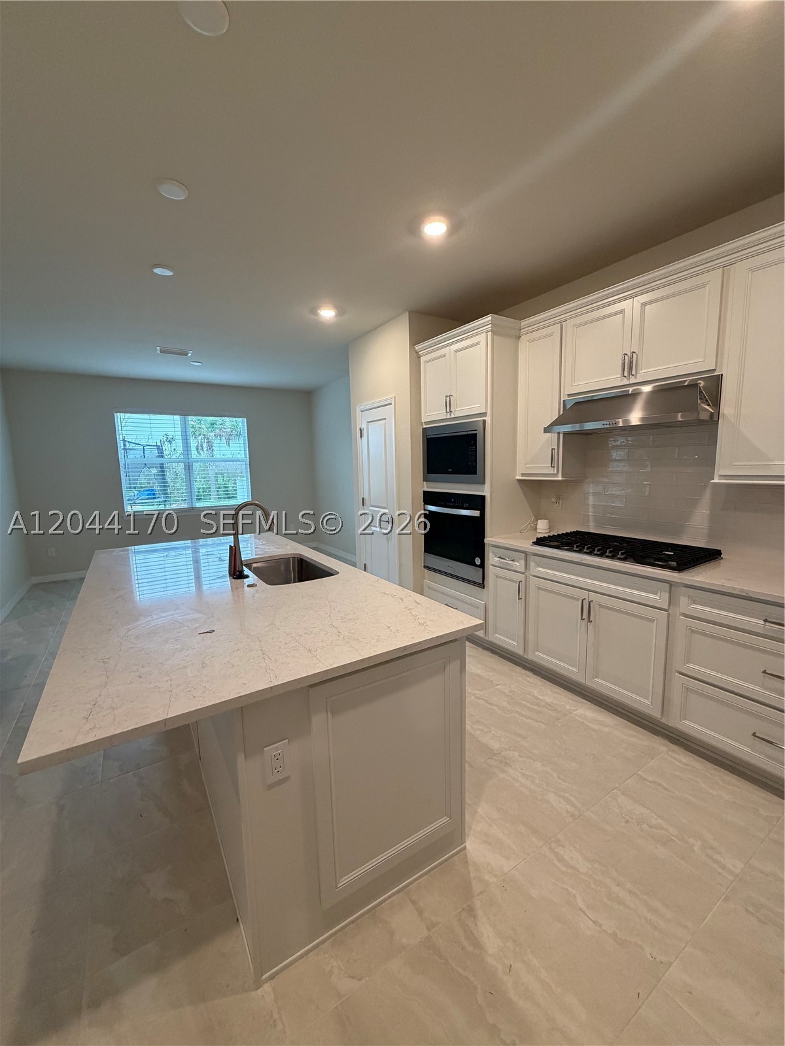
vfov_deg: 102.1
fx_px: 423
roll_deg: +1.1
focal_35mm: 14
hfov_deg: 85.7
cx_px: 392
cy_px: 523
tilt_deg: -7.4
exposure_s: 1/120
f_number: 2.2
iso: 320
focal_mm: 2.22
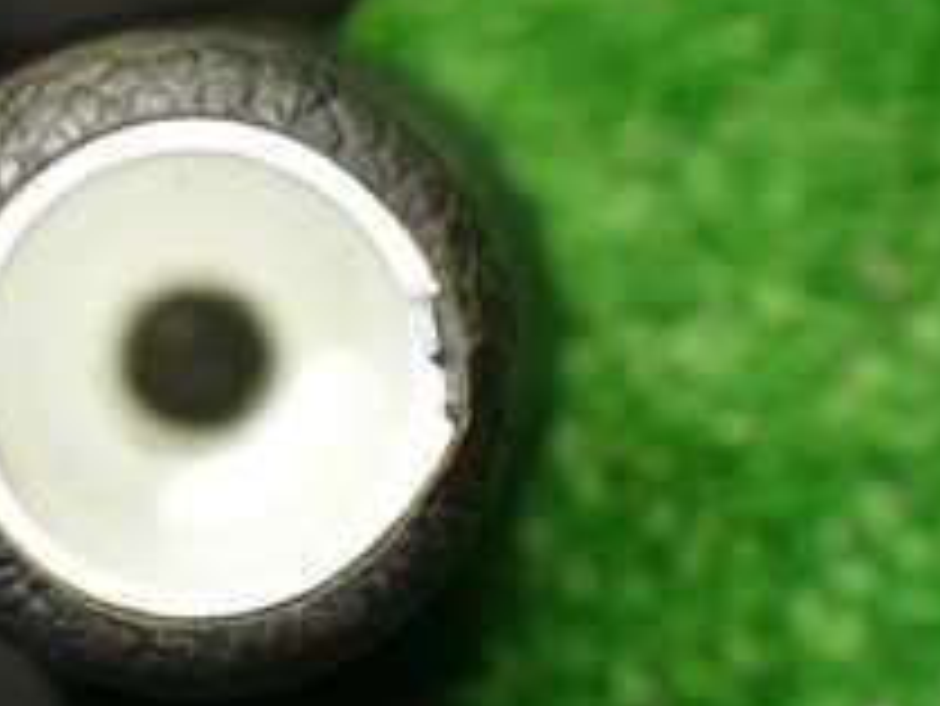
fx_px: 2337
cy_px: 306
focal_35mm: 86
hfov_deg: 22.4
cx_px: 175
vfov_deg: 17.2
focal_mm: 5.4
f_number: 2.3
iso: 400
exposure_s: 1/125
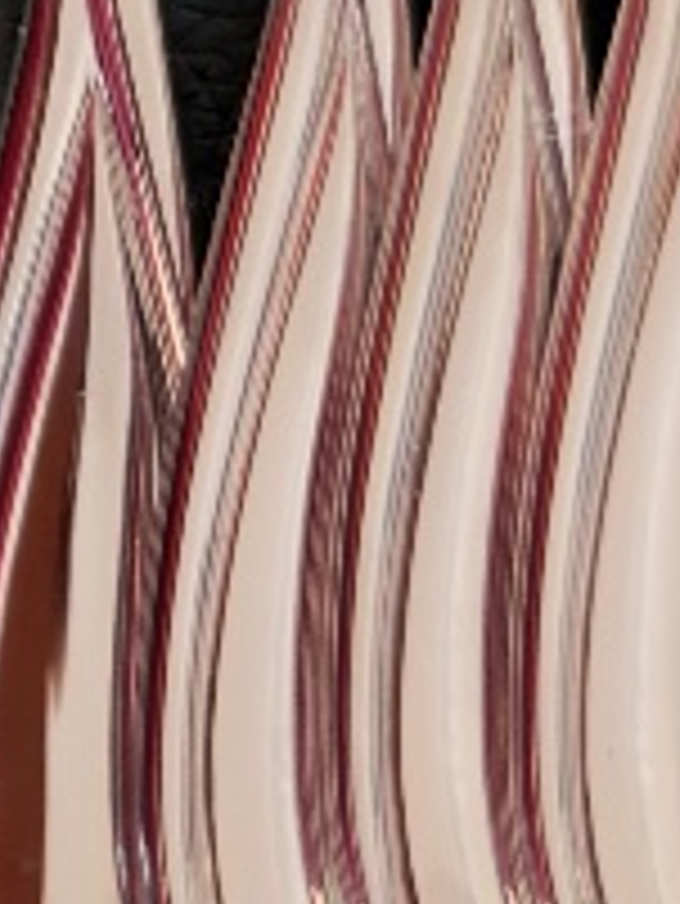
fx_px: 5468
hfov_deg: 7.0
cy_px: -427
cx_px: -383
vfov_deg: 9.2
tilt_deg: -87.1
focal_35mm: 209
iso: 400
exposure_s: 1/40
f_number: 1.78
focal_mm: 6.76
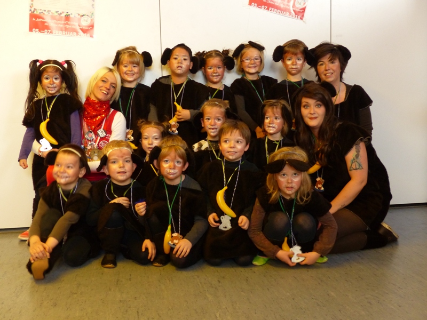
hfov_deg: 46.8
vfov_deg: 36.0
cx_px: 214
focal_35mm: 40
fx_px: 493
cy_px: 160
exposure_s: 1/13
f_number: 2.8
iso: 400
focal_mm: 7.1
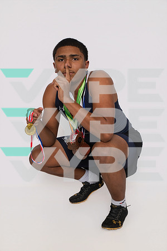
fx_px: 292
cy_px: 126
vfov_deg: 46.4
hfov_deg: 31.9
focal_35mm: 42
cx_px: 84
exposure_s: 1/320
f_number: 8
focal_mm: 42
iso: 640
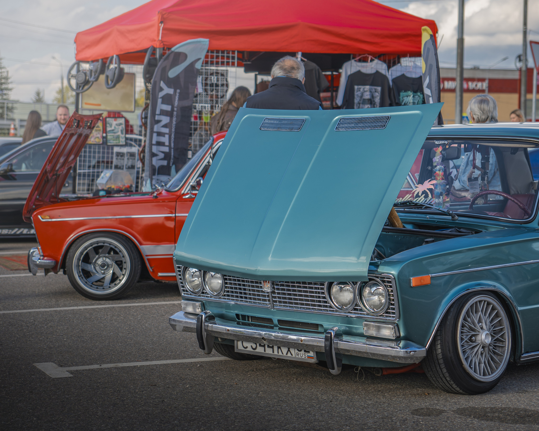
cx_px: 287
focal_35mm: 89
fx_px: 1422
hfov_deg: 21.5
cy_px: 206
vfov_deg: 17.2
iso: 100
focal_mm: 50
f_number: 2.8
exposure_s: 1/400
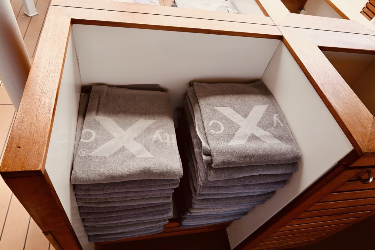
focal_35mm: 24
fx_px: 250
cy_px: 125
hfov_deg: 73.7
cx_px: 188
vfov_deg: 53.1
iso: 200
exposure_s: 1/250
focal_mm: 16
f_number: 5.6
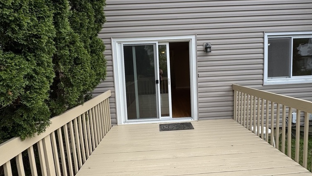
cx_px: 167
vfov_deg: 51.4
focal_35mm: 22
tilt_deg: -6.3
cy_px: 86
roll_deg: +1.8
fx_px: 182
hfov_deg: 81.1
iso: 40
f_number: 2.2
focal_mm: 2.22
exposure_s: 1/346
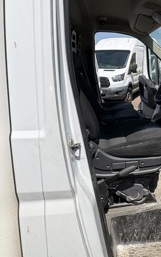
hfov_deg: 39.8
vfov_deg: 62.4
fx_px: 211
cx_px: 134
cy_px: 105
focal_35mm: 30
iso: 50
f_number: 2.2
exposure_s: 1/2146
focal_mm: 2.22
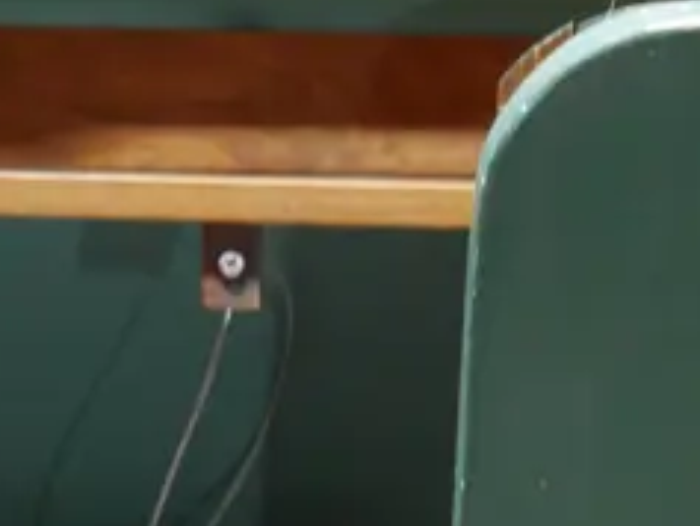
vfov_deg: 7.6
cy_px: 947
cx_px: 473
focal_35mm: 190
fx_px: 3844
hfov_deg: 10.4
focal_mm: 22
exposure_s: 1/60
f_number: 4.7
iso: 1600
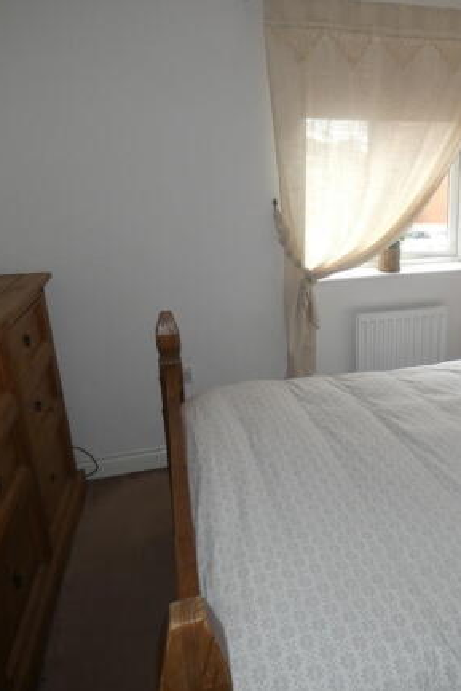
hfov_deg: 44.7
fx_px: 537
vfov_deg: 65.5
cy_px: 347
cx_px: 353
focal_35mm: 28
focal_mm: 3.6
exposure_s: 1/60
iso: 160
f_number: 2.8
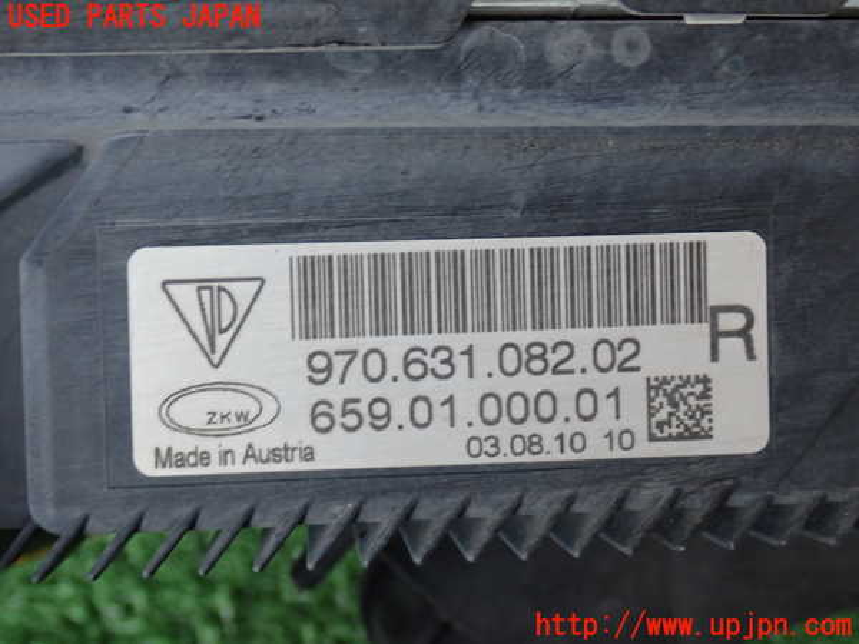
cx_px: 430
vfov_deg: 32.9
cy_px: 322
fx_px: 1092
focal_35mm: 44
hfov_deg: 42.9
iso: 320
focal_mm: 7.84
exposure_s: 1/40
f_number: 2.9
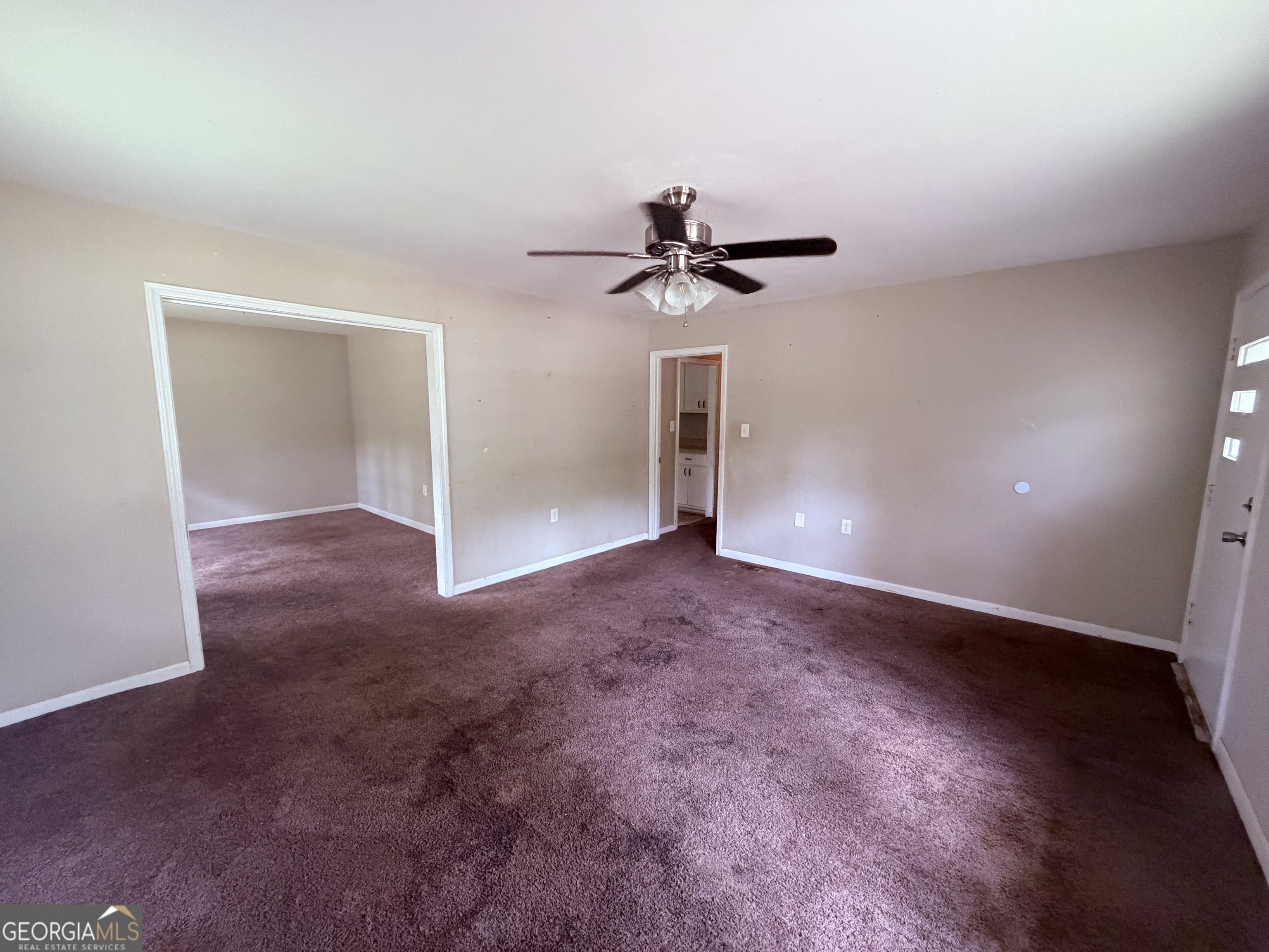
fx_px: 513
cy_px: 476
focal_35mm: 14
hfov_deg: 102.1
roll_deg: +0.0
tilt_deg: -7.6
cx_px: 634
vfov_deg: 85.7
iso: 640
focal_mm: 2.22
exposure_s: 1/60
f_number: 2.2
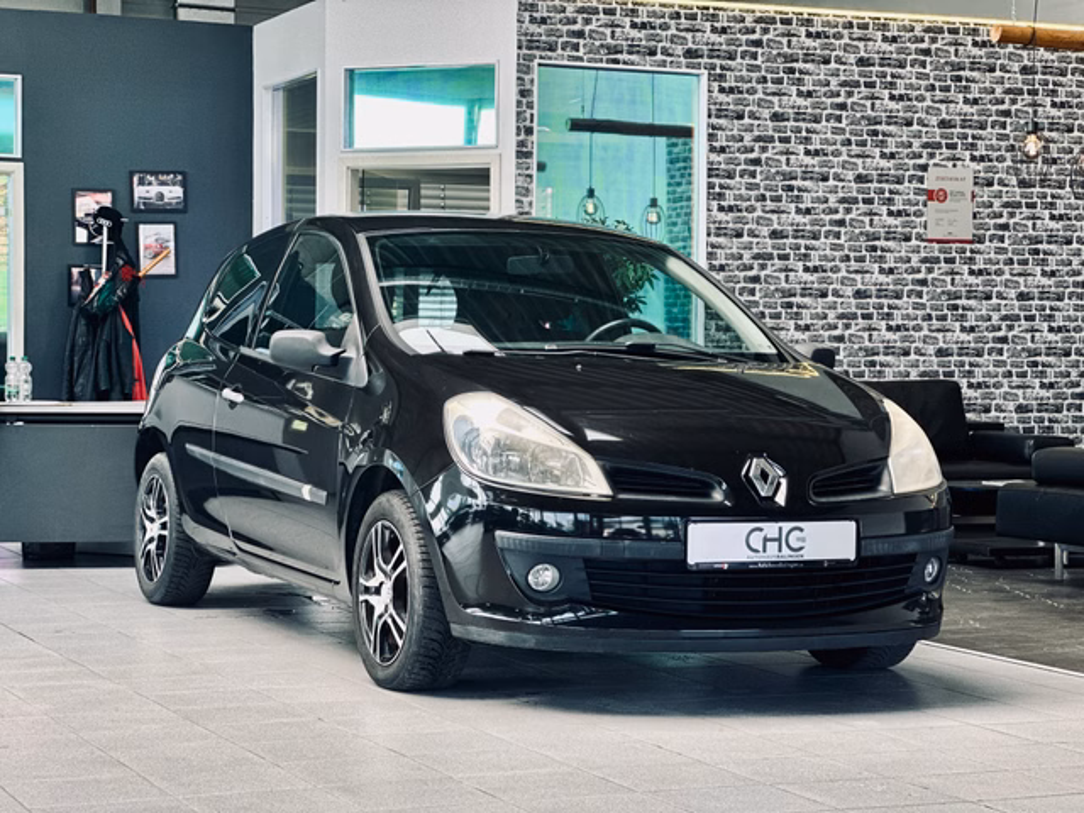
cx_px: 542
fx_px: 2411
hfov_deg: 25.3
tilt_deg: -1.0
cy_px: 406
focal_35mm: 77
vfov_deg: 19.1
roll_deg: -0.1
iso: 125
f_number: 2.8
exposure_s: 1/121
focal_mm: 9
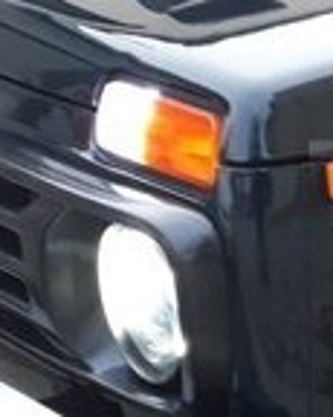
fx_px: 1492
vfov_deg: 15.9
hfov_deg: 11.7
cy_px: 184
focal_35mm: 121
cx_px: 605
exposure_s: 1/33
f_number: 1.9
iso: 200
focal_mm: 3.6
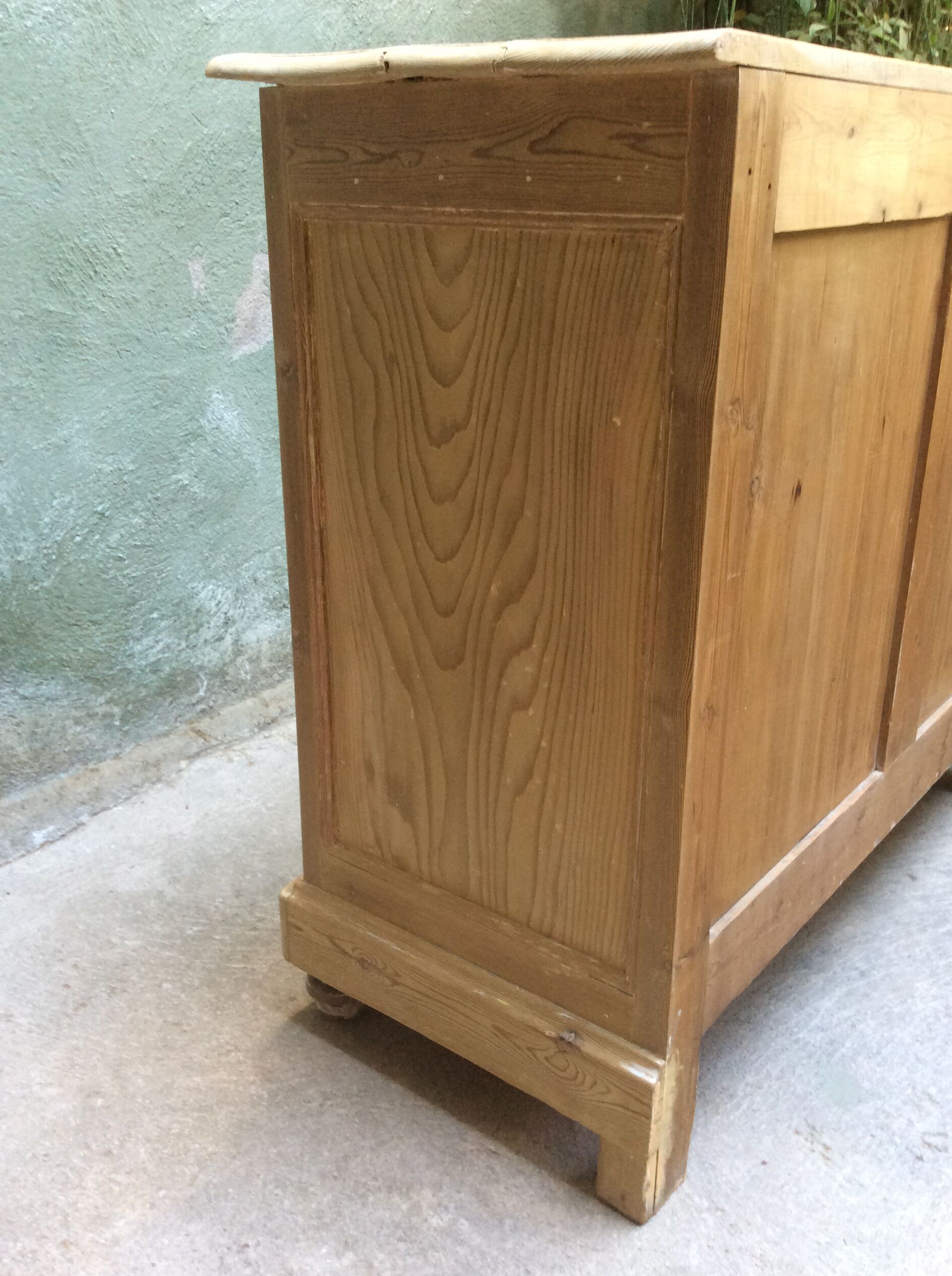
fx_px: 1213
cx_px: 489
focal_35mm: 33
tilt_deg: -22.4
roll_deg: -0.9
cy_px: 648
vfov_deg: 55.4
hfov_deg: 42.8
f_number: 2.4
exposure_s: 1/25
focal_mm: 3.3
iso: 80
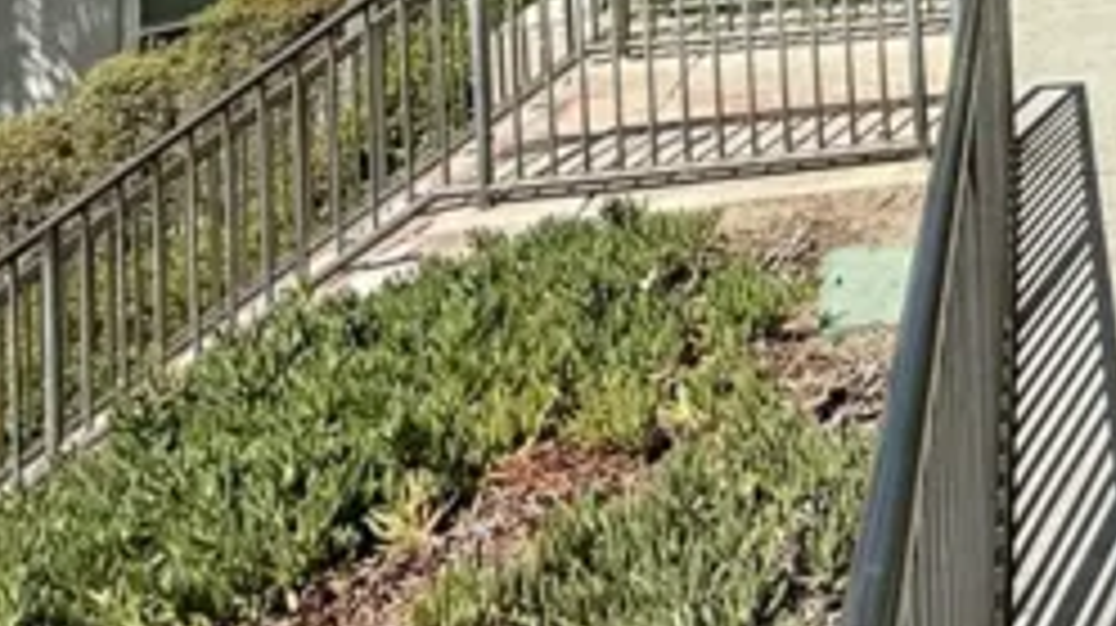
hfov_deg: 39.2
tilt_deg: +5.6
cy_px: -437
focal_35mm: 46
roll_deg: +2.2
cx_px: 1127
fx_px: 1360
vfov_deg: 20.2
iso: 50
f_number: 2.2
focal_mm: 2.22
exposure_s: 1/2024
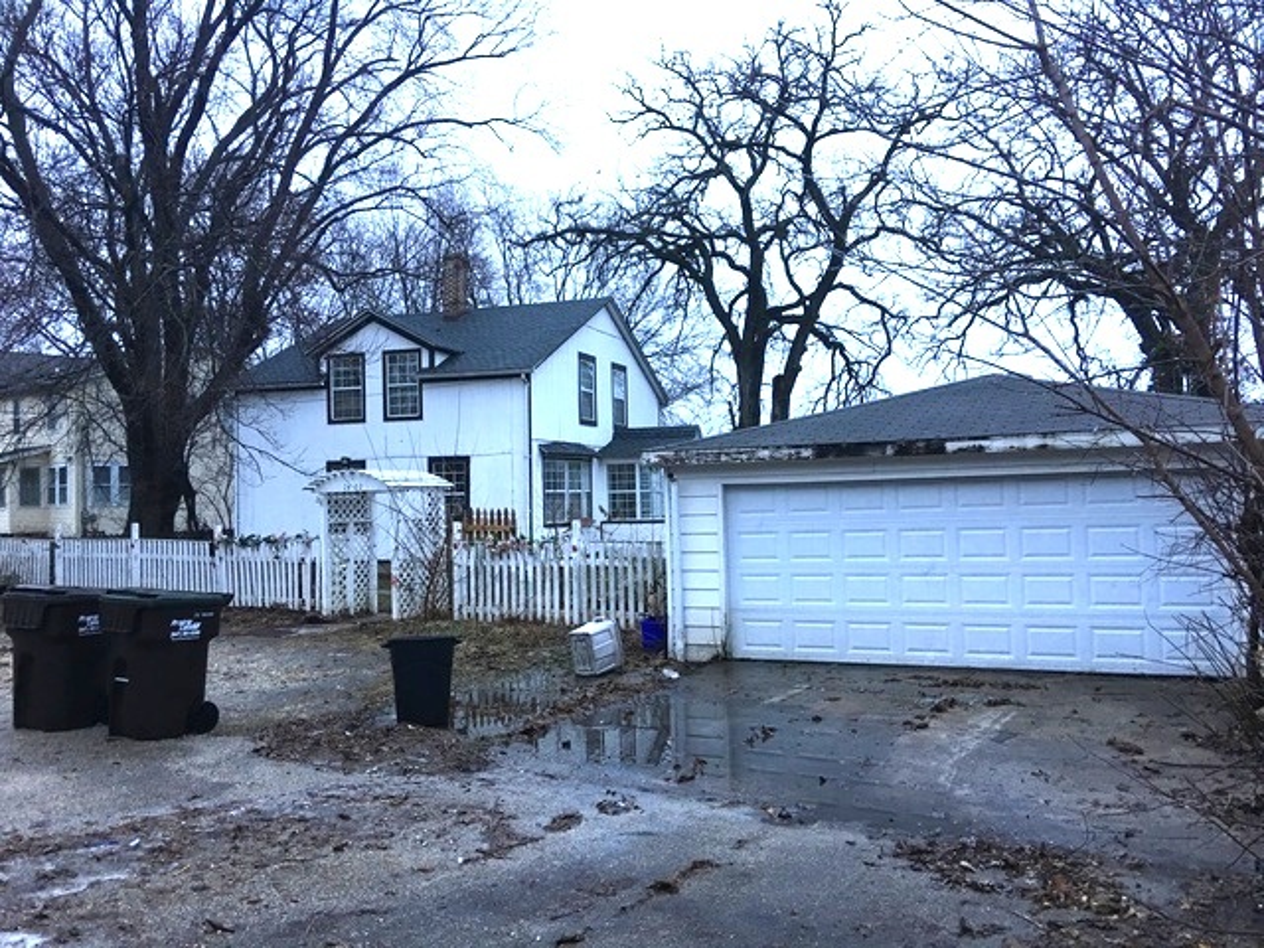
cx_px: 632
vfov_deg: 48.2
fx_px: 1059
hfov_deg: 61.7
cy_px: 474
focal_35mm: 29
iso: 40
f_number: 2.2
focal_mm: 4.15
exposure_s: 1/15
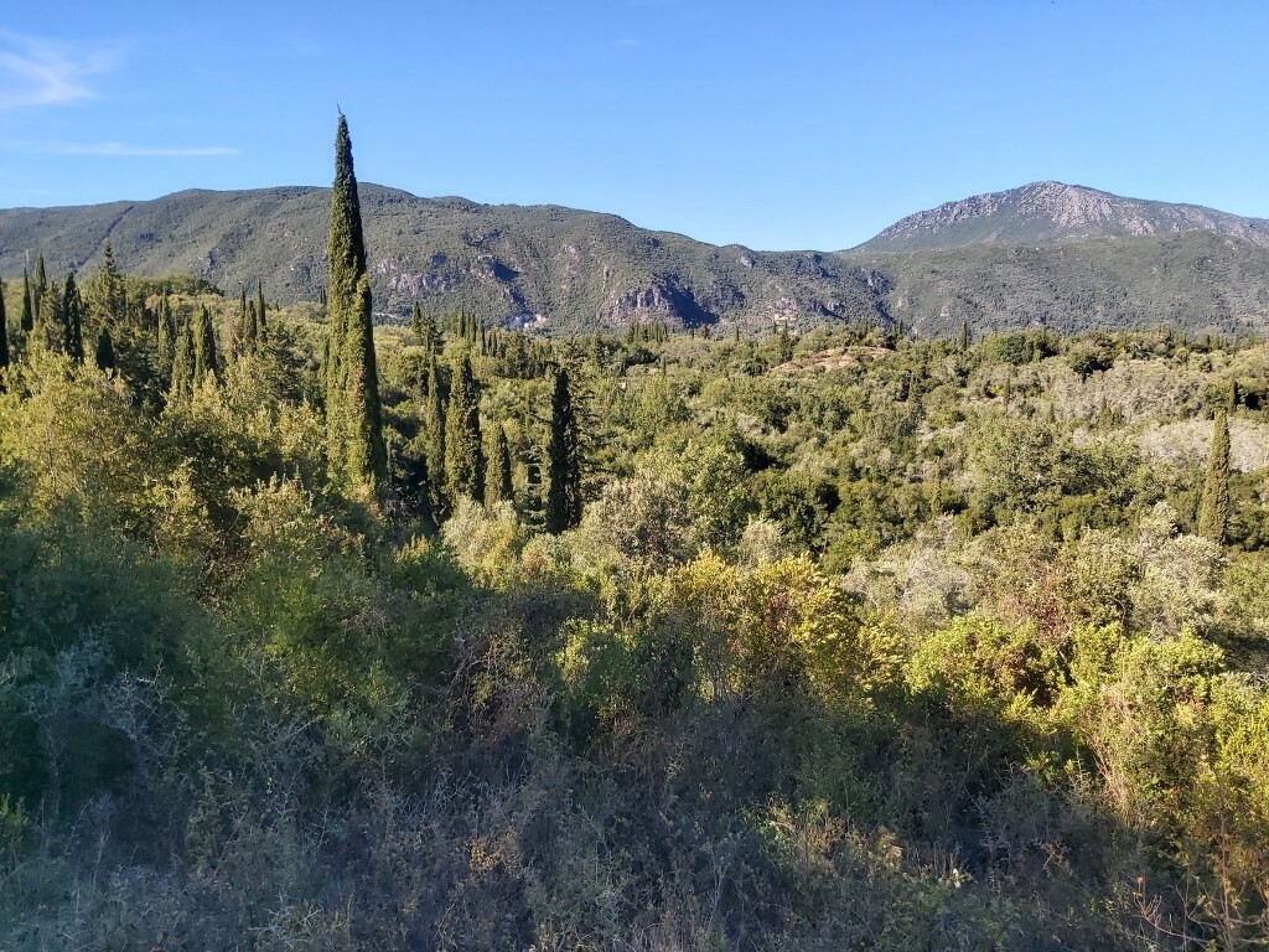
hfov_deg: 67.3
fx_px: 953
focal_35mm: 26
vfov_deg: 53.1
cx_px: 634
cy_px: 476
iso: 64
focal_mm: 3.92
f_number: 1.7
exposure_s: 1/1276
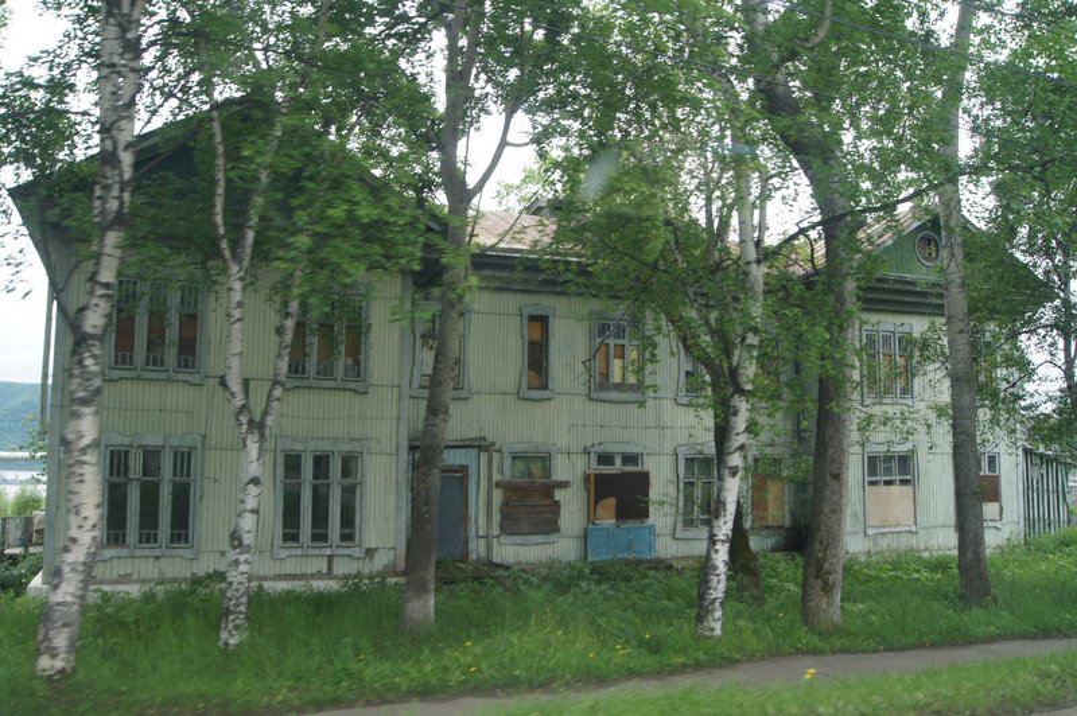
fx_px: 897
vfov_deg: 43.5
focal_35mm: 30
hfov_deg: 62.0
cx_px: 538
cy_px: 358
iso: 200
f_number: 9
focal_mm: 20
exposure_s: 1/80
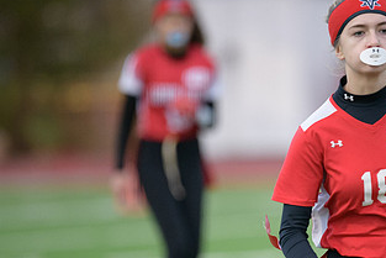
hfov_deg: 3.7
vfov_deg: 2.5
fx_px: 5964
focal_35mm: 556
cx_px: 289
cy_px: 191
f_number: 2.8
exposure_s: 1/2500
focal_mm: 300
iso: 3200
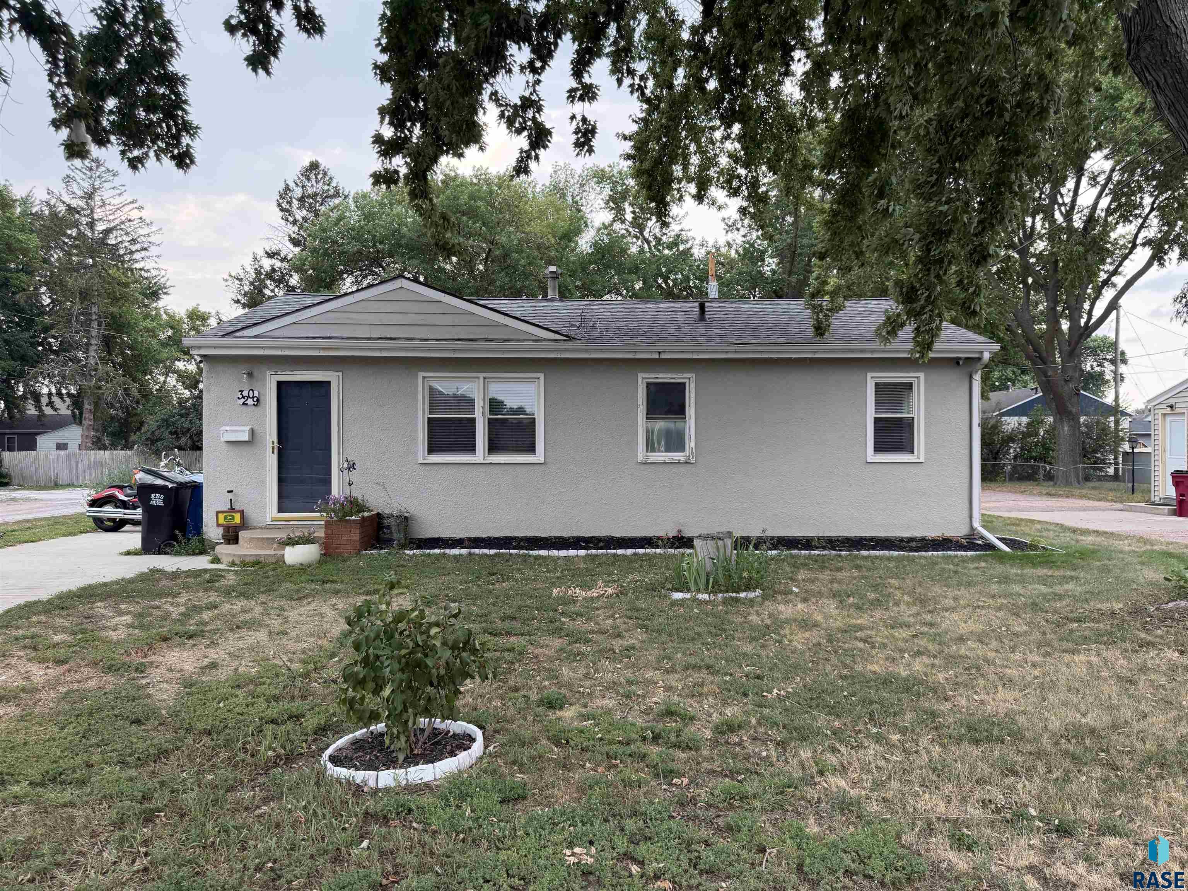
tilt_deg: -0.3
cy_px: 446
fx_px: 824
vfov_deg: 56.8
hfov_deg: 71.6
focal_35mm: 24
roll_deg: +0.0
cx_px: 594
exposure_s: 1/602
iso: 100
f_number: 1.78
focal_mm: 6.76
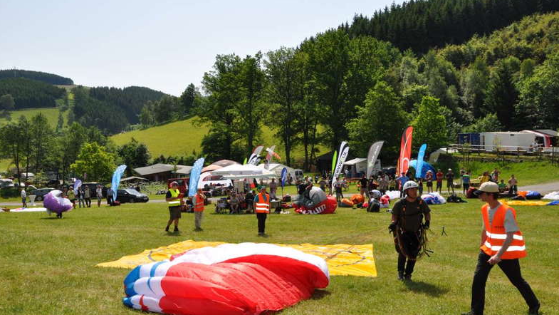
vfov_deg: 31.2
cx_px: 278
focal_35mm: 38
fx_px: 563
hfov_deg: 52.8
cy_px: 179
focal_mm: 24
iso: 200
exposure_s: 1/200
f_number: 13
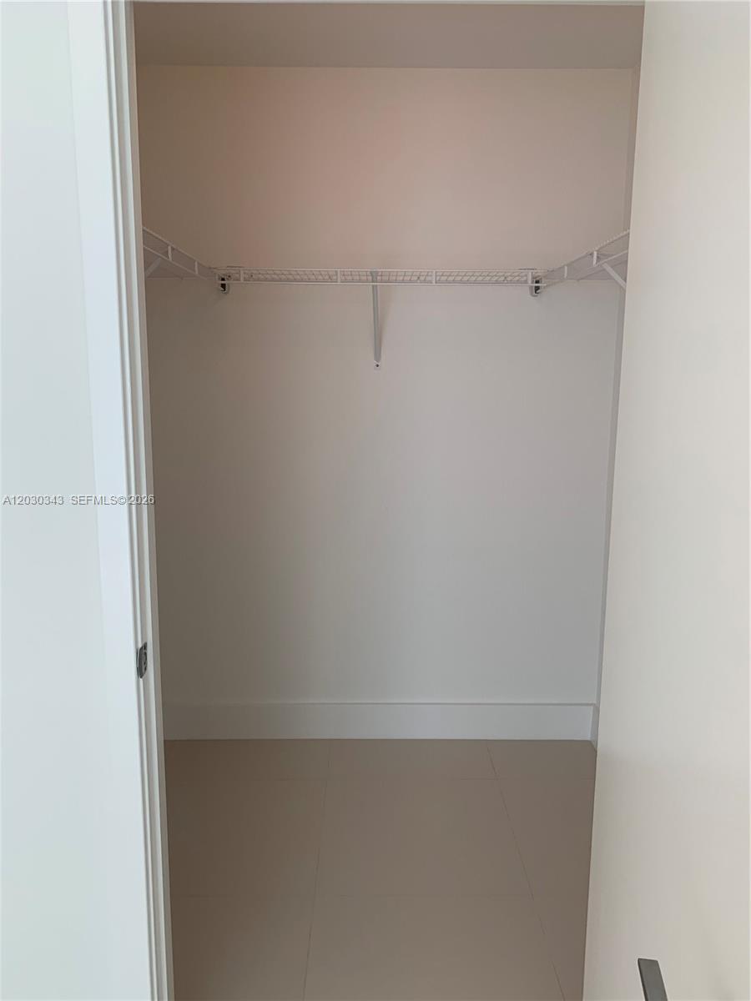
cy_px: 500
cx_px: 376
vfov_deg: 67.3
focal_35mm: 26
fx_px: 752
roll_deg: -1.0
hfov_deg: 53.1
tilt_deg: -10.8
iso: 64
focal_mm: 4.25
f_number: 1.8
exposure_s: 1/120
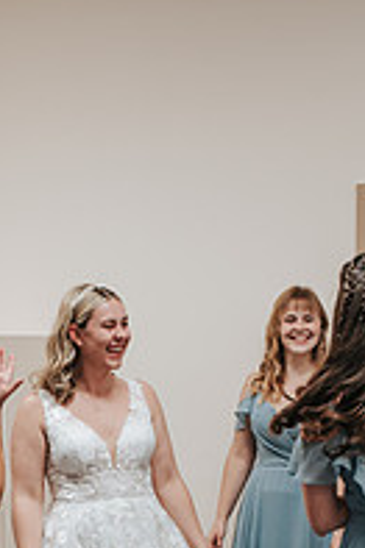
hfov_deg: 17.0
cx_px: 123
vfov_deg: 24.1
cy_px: 562
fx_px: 1219
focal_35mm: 80
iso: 500
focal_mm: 35
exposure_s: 1/125
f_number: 2.8
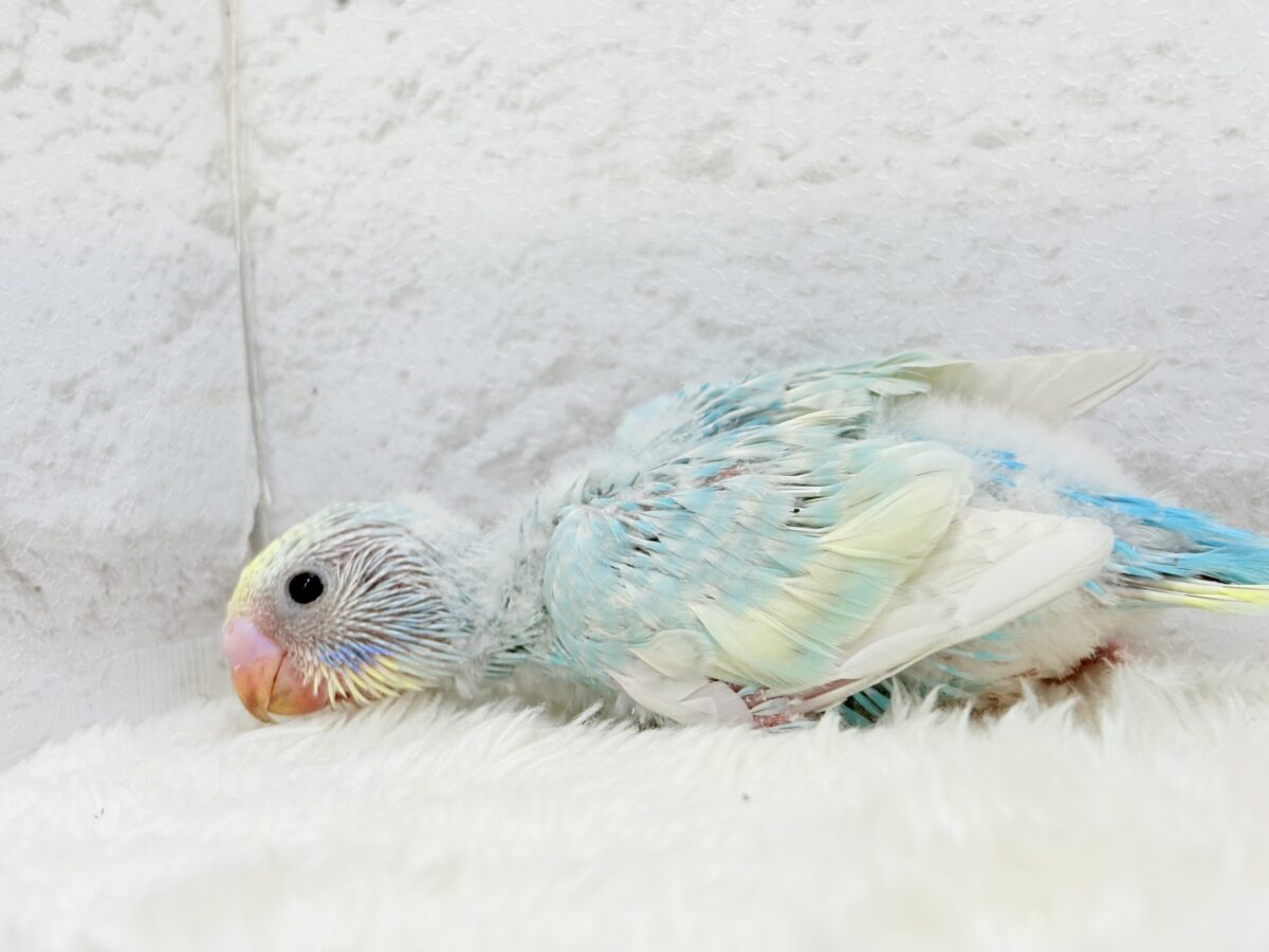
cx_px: 634
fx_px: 1906
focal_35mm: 52
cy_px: 476
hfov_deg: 36.8
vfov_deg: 28.0
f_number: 1.6
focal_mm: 5.96
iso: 32
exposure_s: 1/50
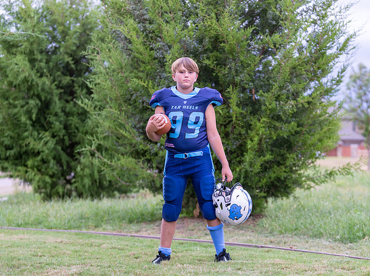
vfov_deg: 15.5
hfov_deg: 20.6
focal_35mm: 95
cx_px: 196
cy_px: 147
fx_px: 1017
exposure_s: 1/320
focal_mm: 81
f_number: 2.8
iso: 500
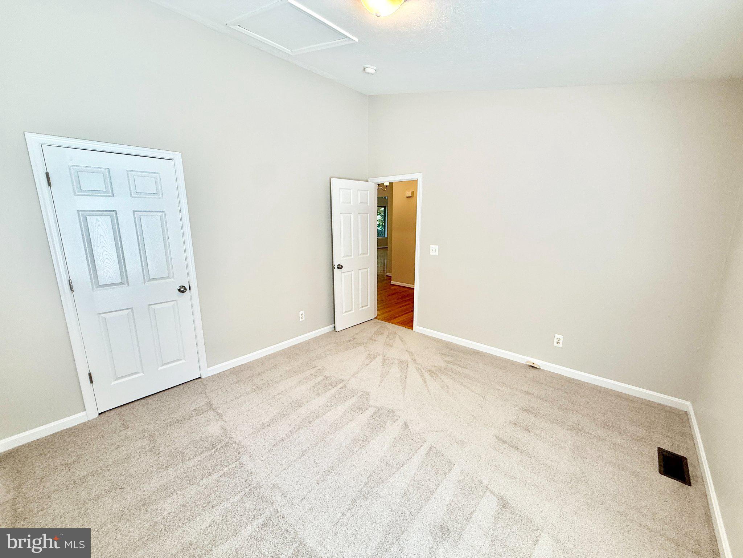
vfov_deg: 85.7
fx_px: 300
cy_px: 279
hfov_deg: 102.1
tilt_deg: -11.6
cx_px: 372
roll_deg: -0.2
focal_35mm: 14
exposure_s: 1/120
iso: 100
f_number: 2.2
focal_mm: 2.22
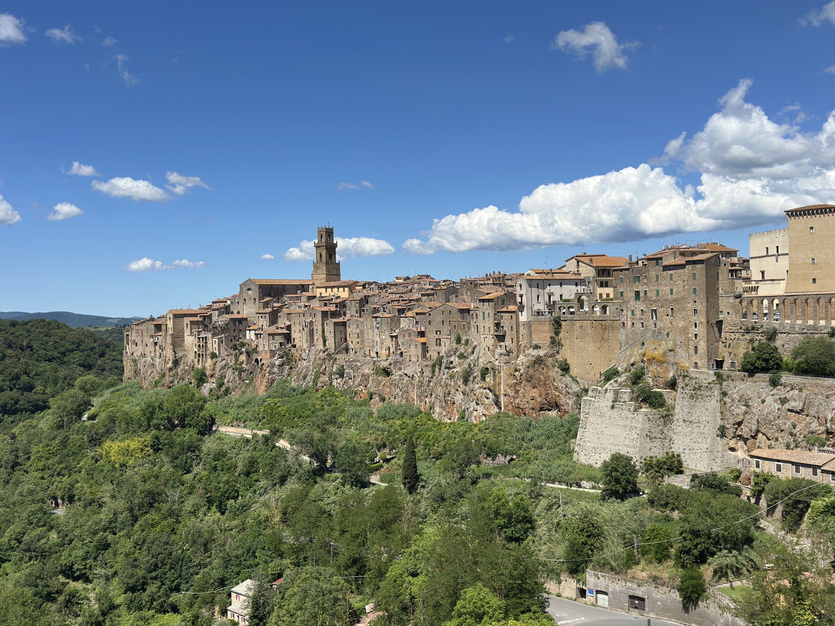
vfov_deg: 38.7
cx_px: 418
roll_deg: +1.2
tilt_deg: -0.2
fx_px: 893
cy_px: 313
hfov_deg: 50.1
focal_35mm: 37
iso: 100
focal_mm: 6.86
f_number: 1.78
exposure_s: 1/9434
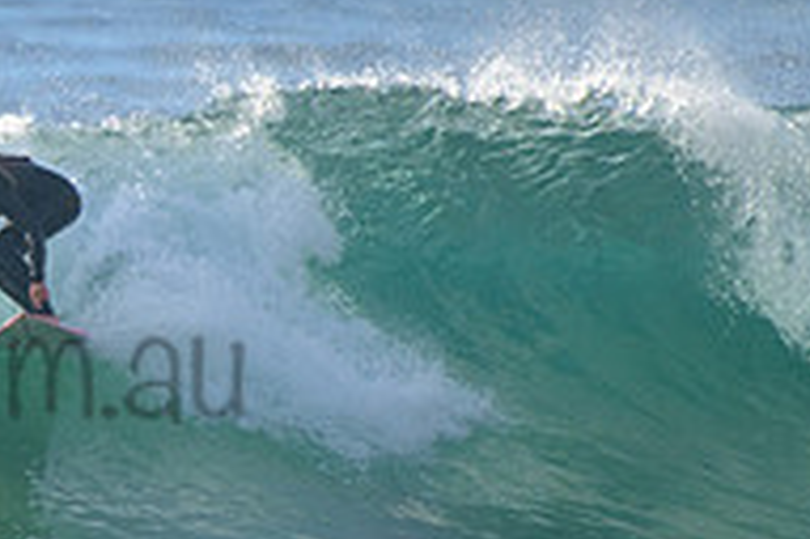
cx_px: -172
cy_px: 232
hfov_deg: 1.1
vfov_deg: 0.7
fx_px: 41858
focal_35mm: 1862
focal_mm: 500
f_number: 5.6
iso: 640
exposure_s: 1/2000
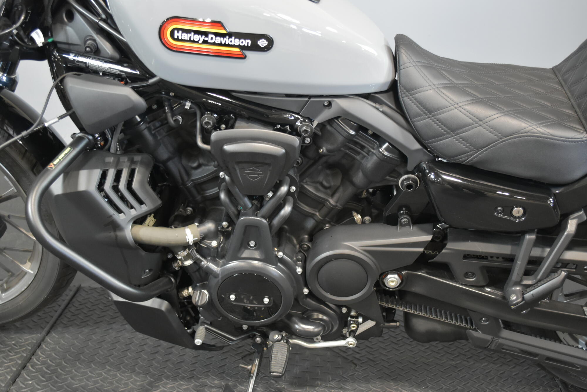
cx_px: 294
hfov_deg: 44.9
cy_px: 196
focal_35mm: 44
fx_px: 710
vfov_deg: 30.9
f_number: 4.5
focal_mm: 29
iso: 1600
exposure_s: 1/13
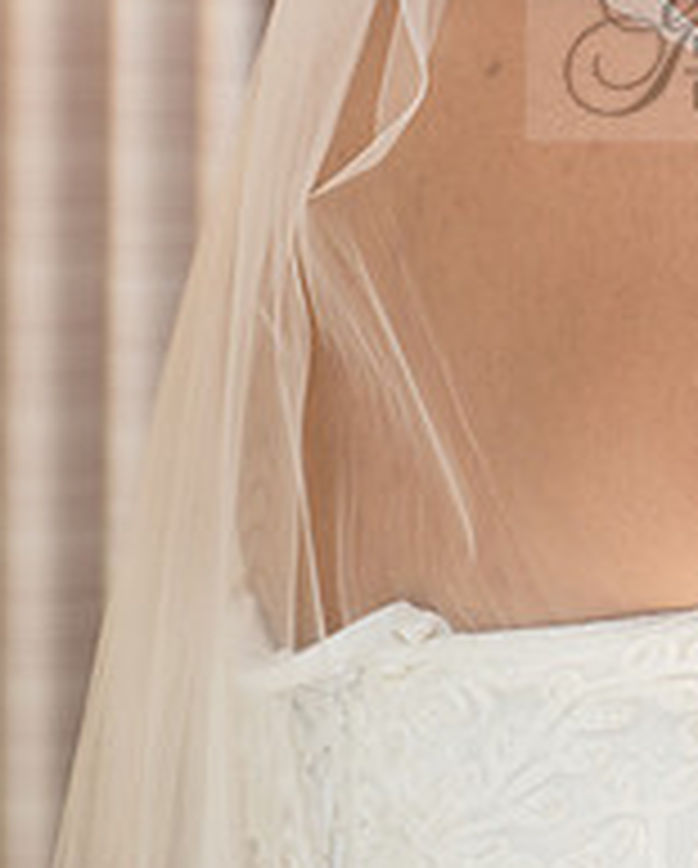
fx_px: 5024
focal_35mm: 195
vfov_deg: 9.8
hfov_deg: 7.9
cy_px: 33
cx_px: 883
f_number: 3.5
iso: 400
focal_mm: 66
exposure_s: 1/160
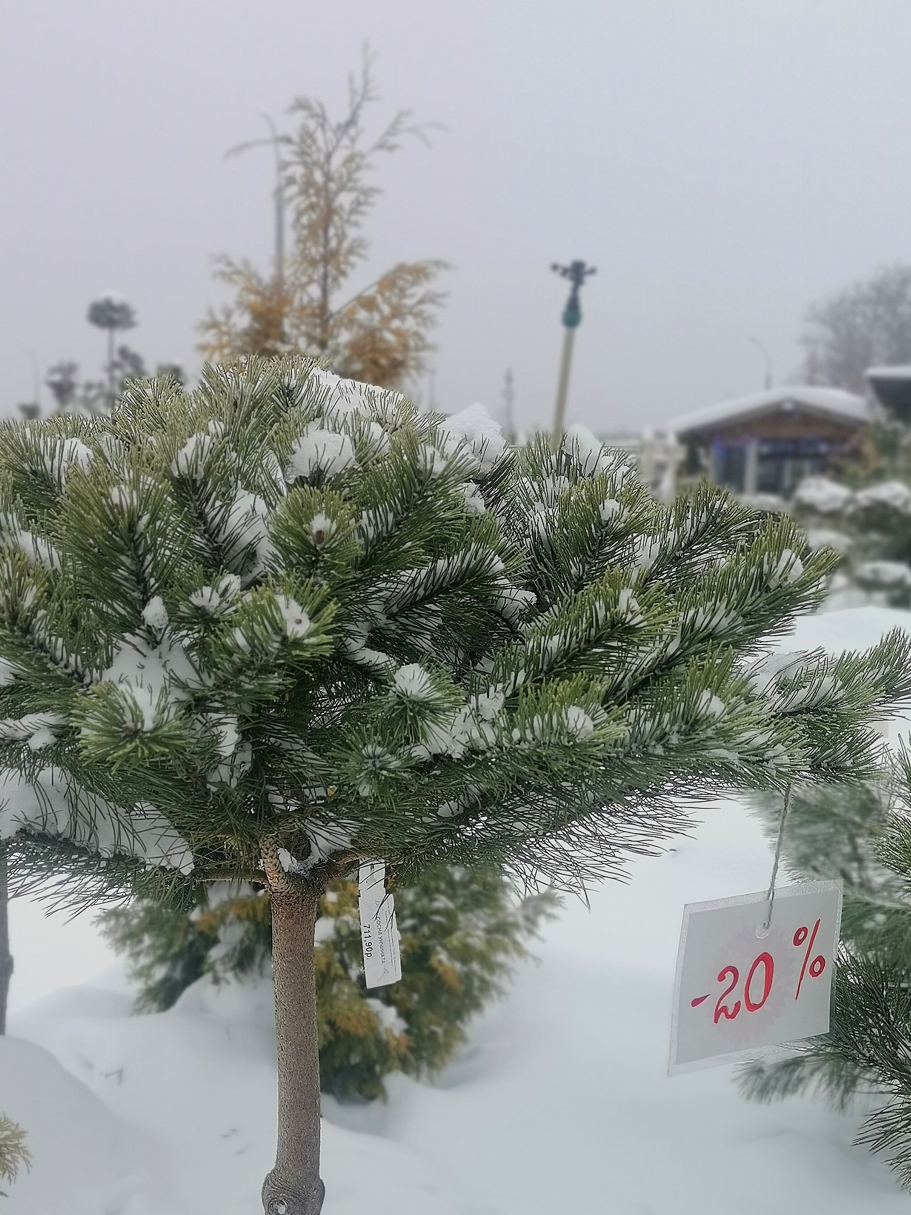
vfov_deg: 43.6
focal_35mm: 43
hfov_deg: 33.4
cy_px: 728
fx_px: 1509
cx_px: 334
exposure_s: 1/142
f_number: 5.6
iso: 50
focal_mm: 4.75
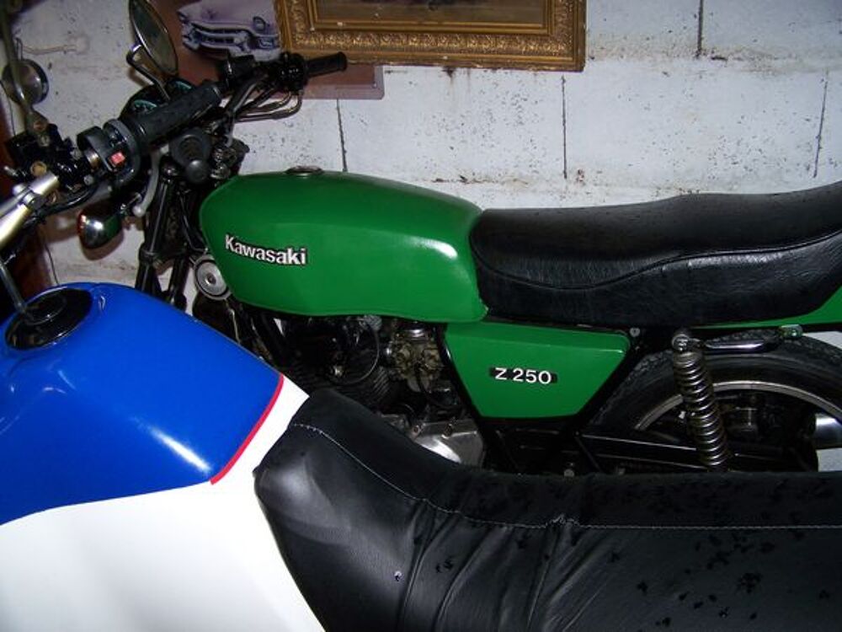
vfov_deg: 37.7
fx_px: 924
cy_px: 316
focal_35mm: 38
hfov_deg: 49.0
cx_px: 421
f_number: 2.8
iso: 80
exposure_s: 1/60
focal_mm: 6.3
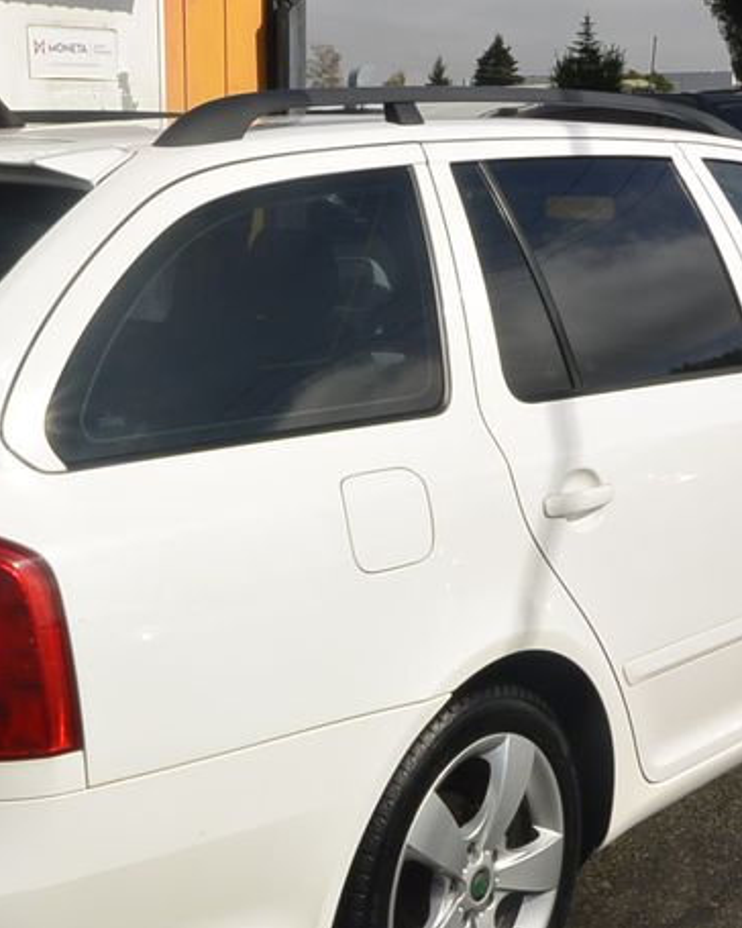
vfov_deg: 32.6
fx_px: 1565
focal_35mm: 57
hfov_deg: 26.5
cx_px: 224
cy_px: 660
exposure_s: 1/250
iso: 160
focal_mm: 10
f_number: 14
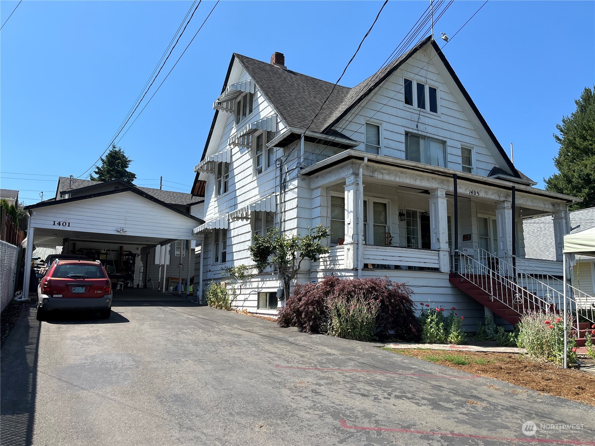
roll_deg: -0.2
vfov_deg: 53.1
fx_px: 447
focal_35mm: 26
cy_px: 223
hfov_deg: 67.3
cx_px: 298
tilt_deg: +9.1
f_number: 1.6
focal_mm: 5.1
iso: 50
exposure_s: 1/2632
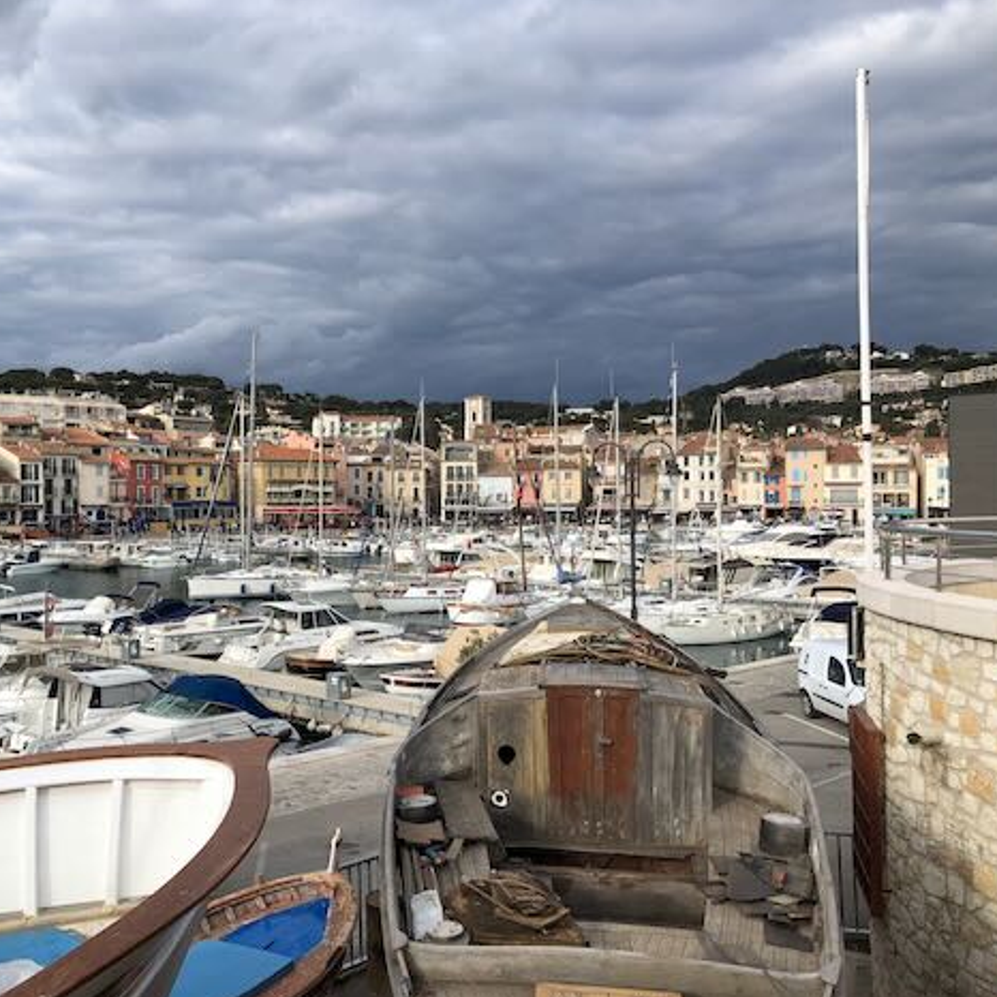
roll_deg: +0.7
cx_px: 342
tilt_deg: -1.3
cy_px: 496
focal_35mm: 34
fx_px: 1108
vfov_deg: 48.5
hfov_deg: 47.7
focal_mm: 3.99
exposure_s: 1/1200
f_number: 1.8
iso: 20
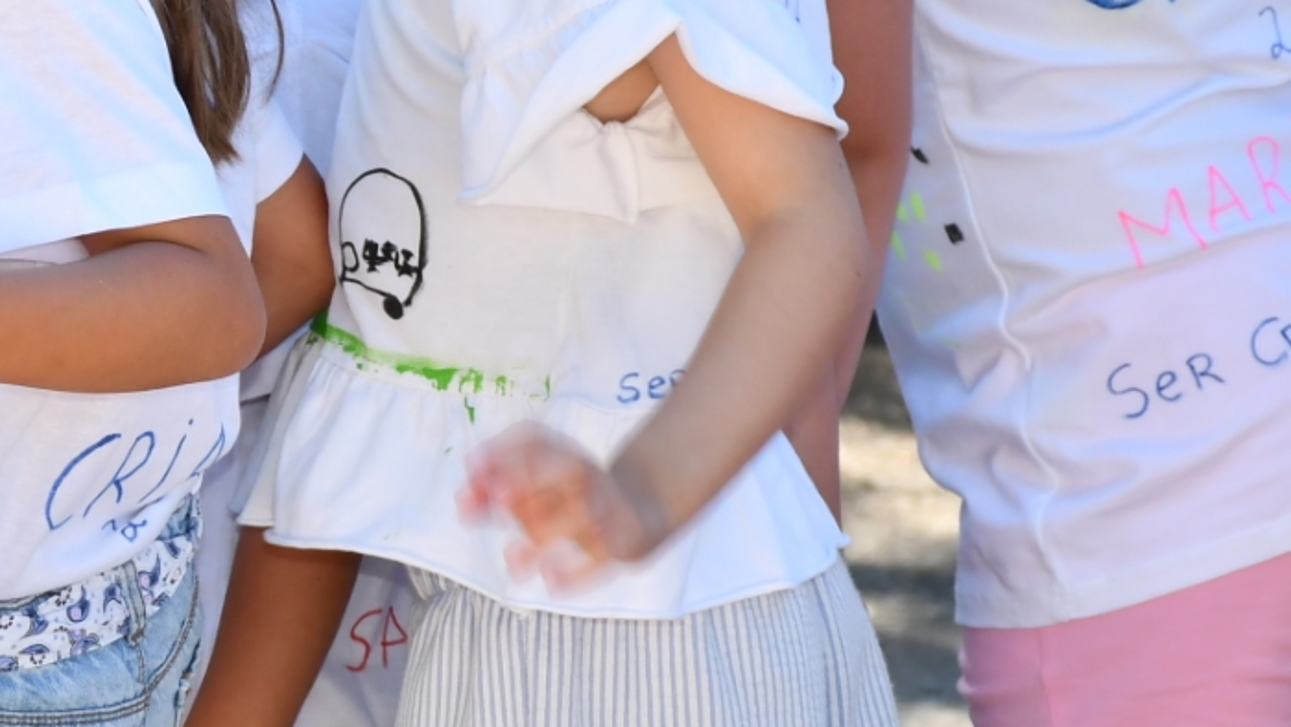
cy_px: 337
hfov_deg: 5.9
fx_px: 12497
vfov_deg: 3.3
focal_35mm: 365
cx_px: -163
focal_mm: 85
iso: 200
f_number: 6.3
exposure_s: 1/250
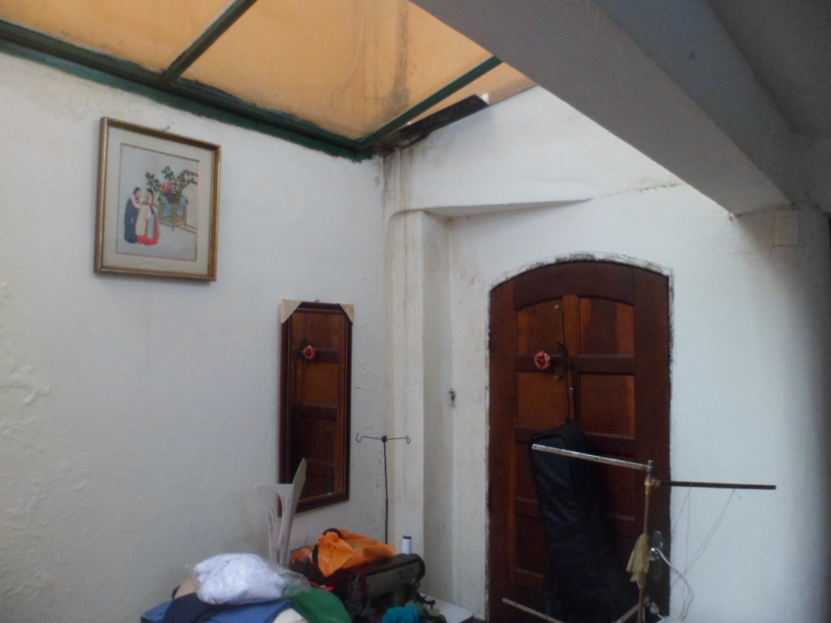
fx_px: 624
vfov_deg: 53.1
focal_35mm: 26
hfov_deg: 67.3
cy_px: 312
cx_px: 416
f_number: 3.3
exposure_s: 1/45
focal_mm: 4.9
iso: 320
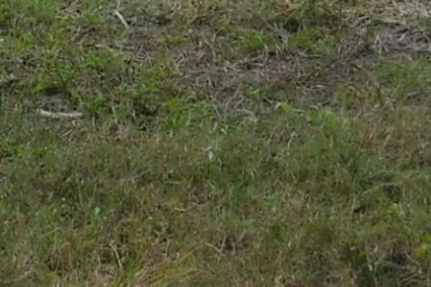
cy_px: -507
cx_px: -114
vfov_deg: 5.3
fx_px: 2956
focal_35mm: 247
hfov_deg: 8.2
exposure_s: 1/800
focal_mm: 6.3
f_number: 3.5
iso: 125
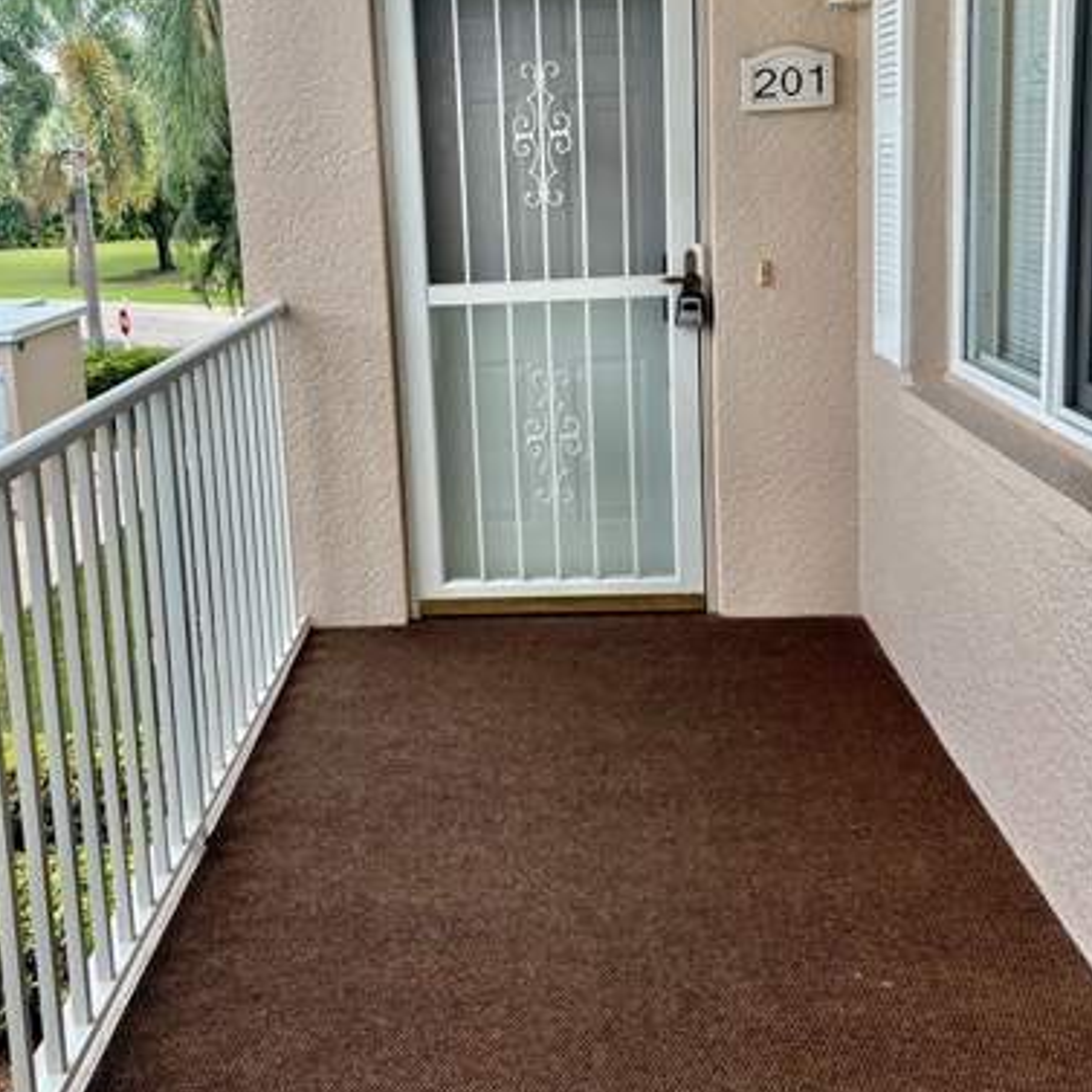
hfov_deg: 42.7
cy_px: 382
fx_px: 1392
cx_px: 458
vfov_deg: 42.4
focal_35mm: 39
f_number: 1.6
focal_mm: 5.96
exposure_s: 1/1117
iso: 64
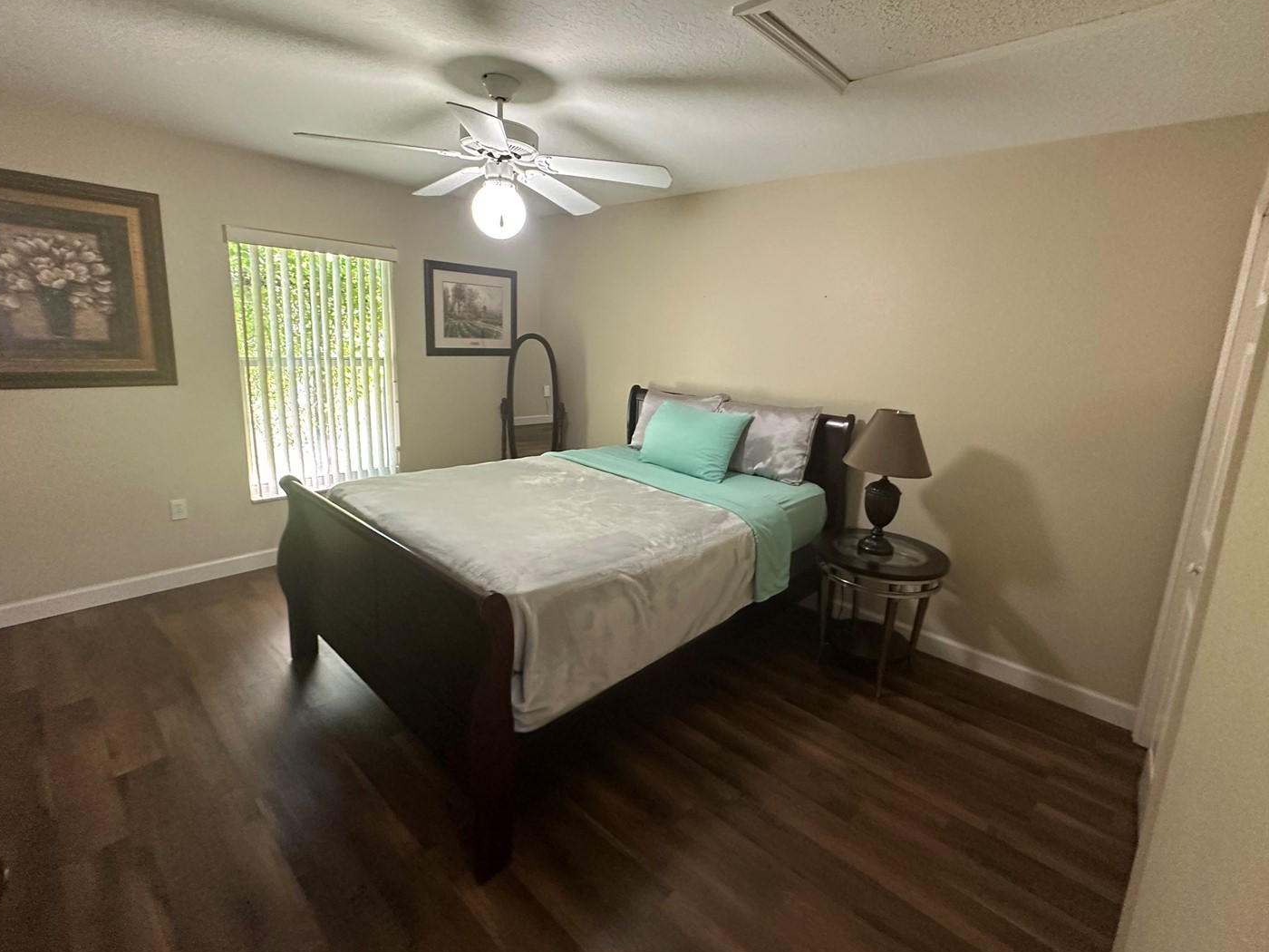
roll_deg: -3.3
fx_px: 587
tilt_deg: -10.4
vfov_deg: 78.0
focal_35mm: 16
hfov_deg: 94.4
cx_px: 660
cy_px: 442
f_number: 2.2
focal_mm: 2.22
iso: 500
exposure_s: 1/60
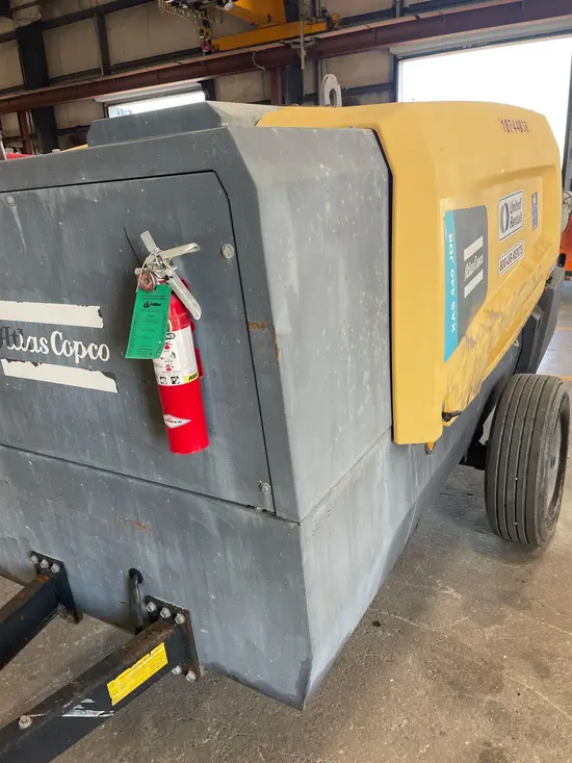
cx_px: 286
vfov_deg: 67.3
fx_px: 573
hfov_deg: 53.1
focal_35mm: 26
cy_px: 382
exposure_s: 1/121
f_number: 1.6
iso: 64
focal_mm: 4.2
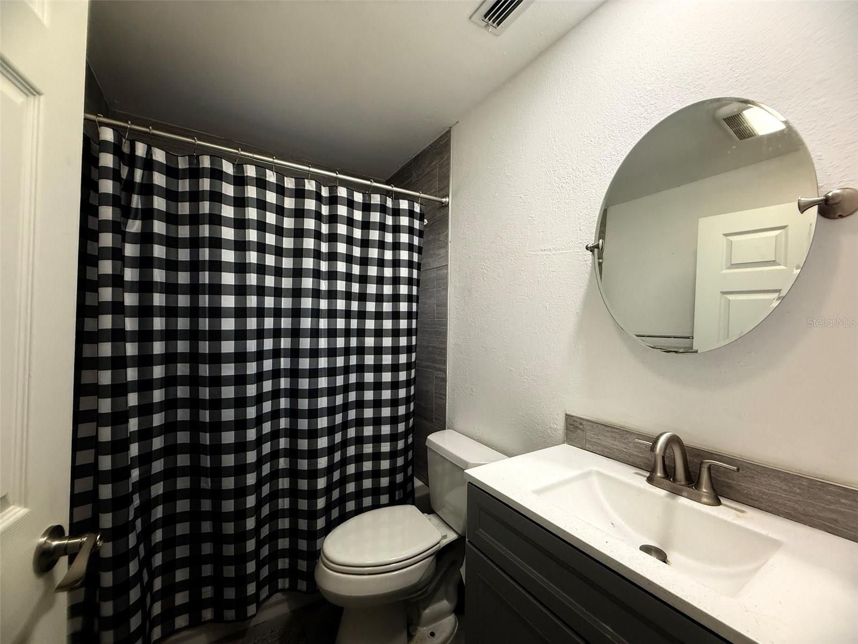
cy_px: 322
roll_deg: -0.8
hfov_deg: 102.1
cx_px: 429
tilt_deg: +1.9
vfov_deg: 85.7
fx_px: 347
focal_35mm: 14
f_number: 2.2
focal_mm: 2.22
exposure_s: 1/120
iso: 320
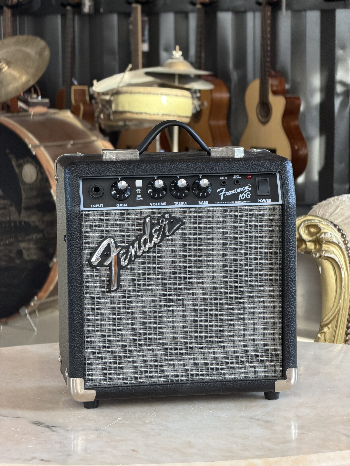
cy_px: 233
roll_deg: +0.0
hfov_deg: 14.8
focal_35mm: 100
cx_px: 175
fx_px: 1348
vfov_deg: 19.6
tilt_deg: -7.4
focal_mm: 16.89
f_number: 2.8
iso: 400
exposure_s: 1/108
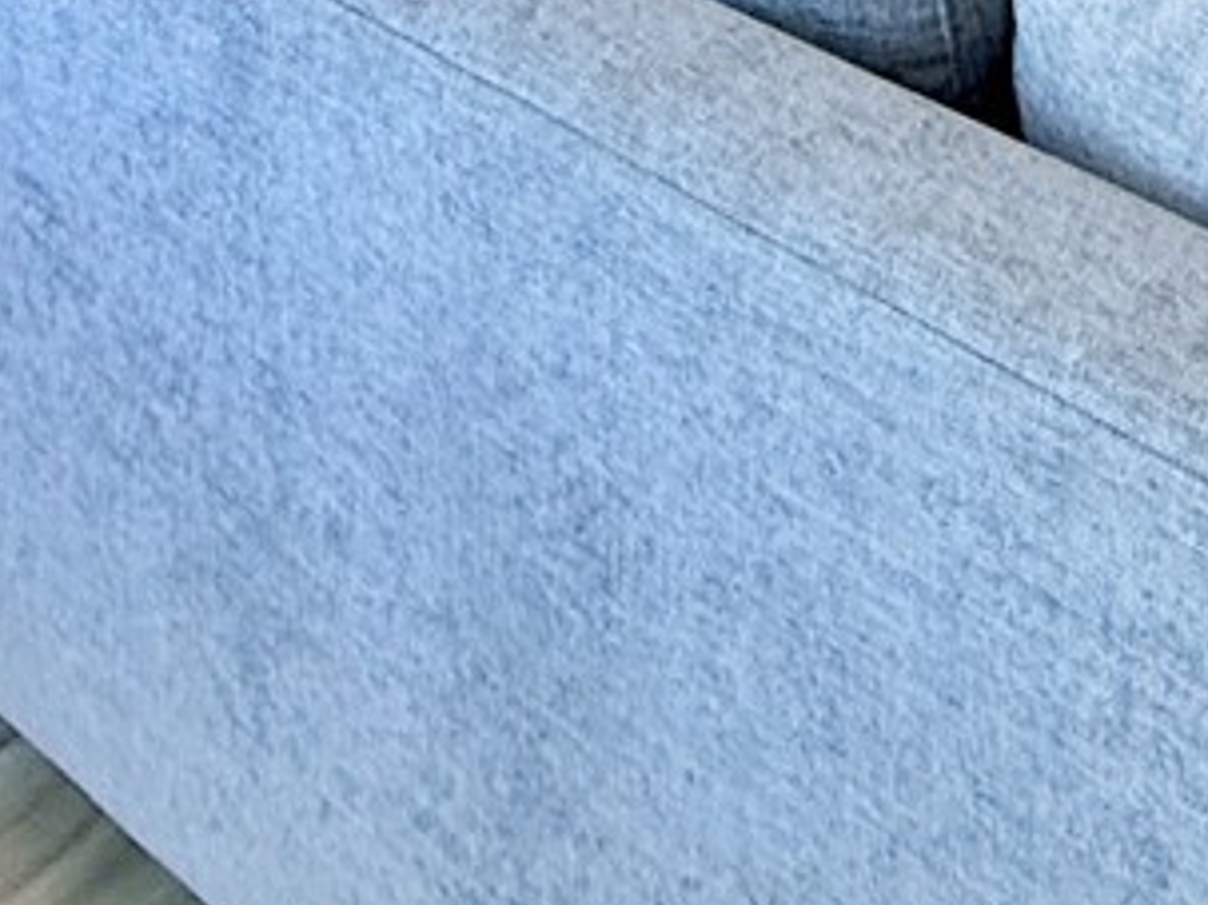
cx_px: 658
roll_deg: -1.2
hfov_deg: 26.3
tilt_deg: -3.7
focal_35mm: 74
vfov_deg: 13.8
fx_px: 2581
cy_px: -1304
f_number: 2.2
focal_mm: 2.22
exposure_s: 1/120
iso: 125
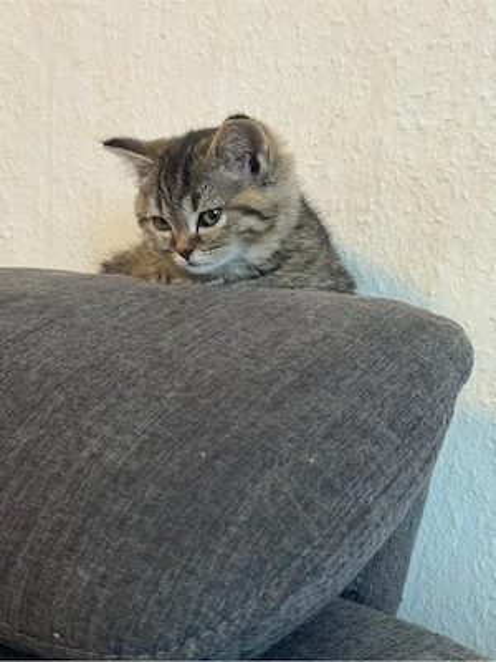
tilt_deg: -6.9
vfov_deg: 39.7
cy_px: 331
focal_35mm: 48
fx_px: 917
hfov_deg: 30.3
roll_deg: -5.1
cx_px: 248
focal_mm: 6.76
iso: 250
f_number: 1.78
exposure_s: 1/60
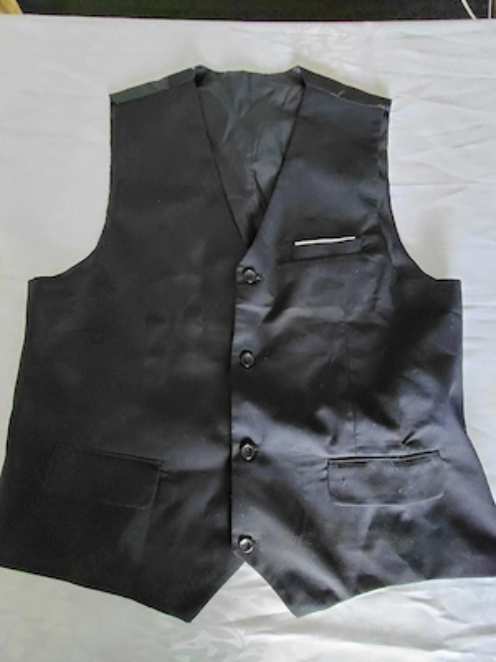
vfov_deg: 94.5
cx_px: 248
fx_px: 306
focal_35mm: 16
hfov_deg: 78.1
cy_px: 331
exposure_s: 1/24
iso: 800
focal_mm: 1.64
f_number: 2.2
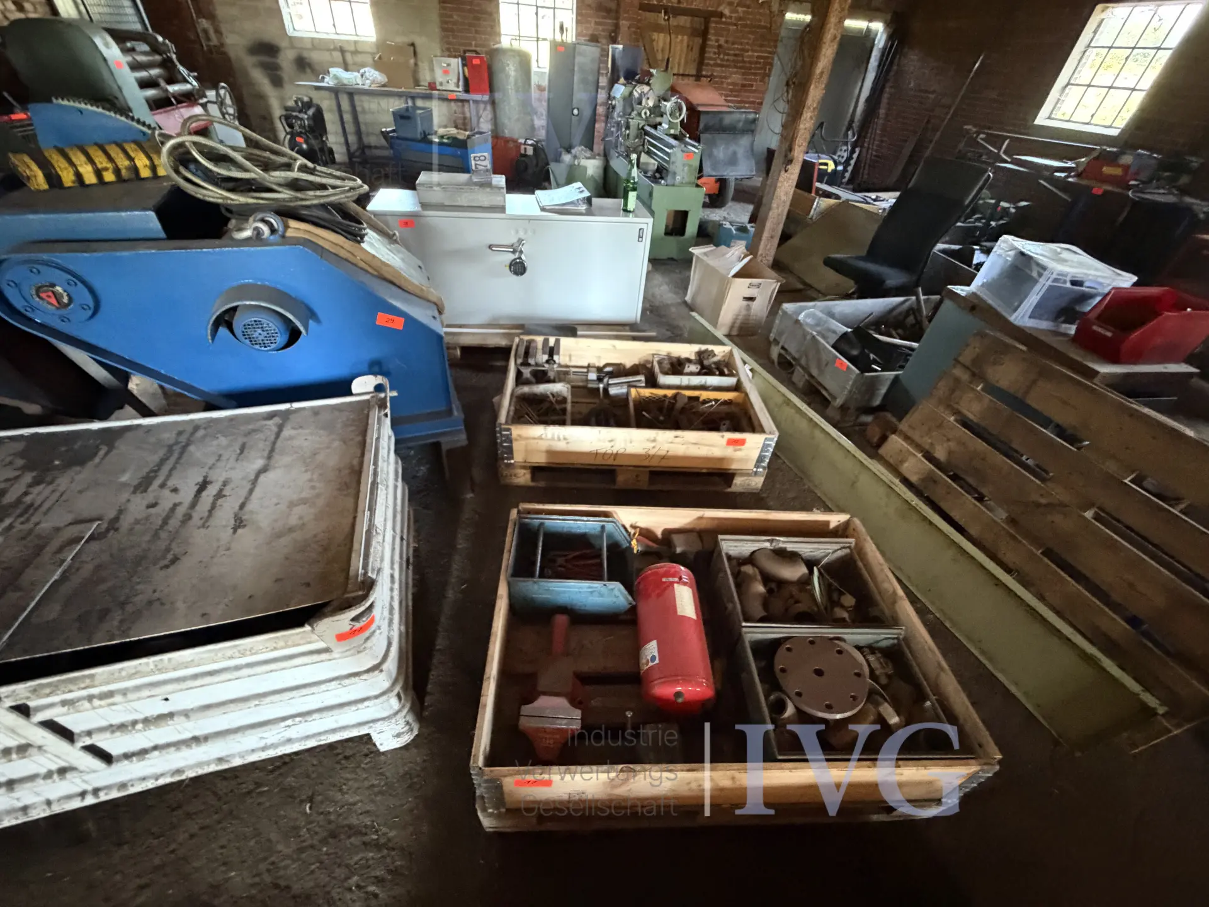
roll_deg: -4.4
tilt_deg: -39.8
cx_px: 604
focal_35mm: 14
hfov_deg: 102.1
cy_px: 454
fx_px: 489
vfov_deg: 85.7
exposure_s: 1/45
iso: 1250
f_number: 2.2
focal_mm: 2.22
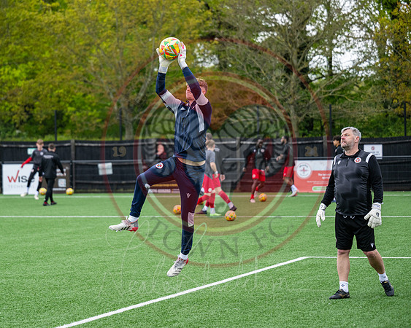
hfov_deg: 15.7
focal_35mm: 123
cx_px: 153
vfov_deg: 12.6
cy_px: 146
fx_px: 1490
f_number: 2.8
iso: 400
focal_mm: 98
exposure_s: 1/1250
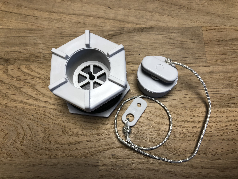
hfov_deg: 63.4
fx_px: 193
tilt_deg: -70.3
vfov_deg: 49.7
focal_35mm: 28
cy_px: 90
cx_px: 119
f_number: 1.8
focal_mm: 4
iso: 32
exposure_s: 1/33
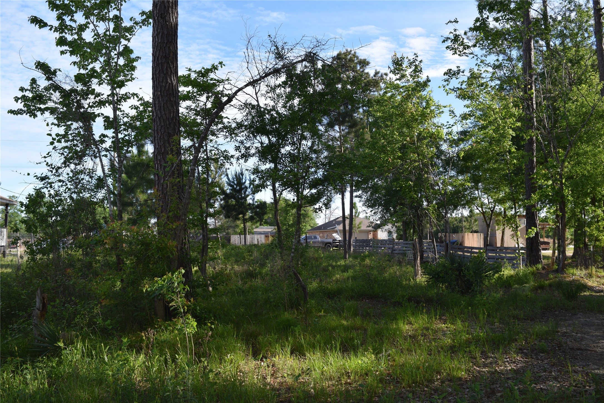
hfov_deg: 57.2
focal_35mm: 33
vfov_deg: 40.0
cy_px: 202
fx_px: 554
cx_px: 302
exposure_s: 1/160
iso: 100
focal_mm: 22
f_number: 6.3
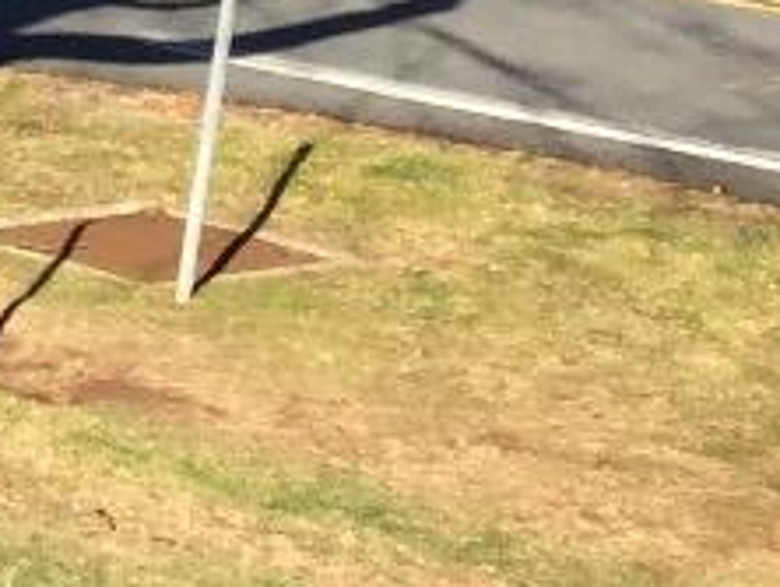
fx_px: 4241
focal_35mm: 188
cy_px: -661
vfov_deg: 7.5
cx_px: -1514
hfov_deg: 8.8
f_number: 2.2
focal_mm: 4.15
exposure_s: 1/1014
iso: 32
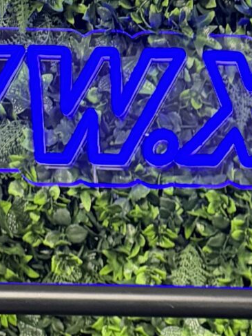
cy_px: 771
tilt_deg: -6.1
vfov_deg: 12.6
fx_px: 1223
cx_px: 470
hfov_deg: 10.9
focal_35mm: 126
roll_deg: -0.5
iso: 800
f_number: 1.78
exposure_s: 1/50
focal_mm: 6.76
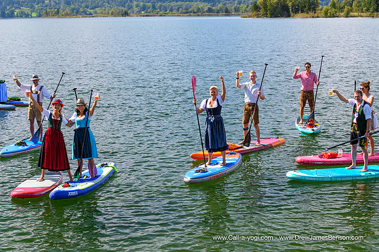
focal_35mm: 77
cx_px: 187
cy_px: 126
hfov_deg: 26.4
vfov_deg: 17.8
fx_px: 808
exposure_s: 1/500
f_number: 5.6
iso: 200
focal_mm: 70
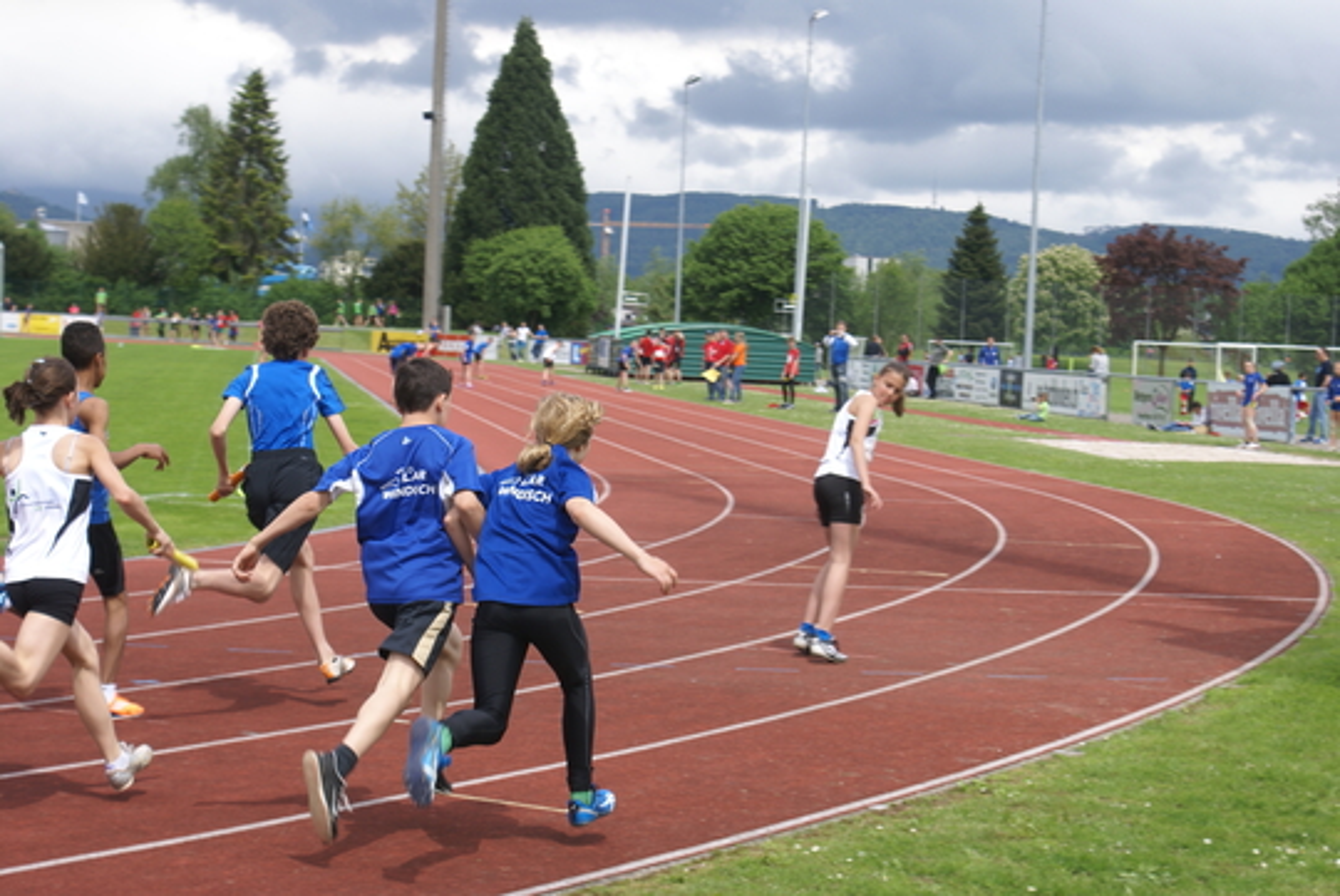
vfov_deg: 18.2
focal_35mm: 75
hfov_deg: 27.0
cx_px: 670
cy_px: 448
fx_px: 2794
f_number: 7.1
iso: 100
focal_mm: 50
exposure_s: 1/250
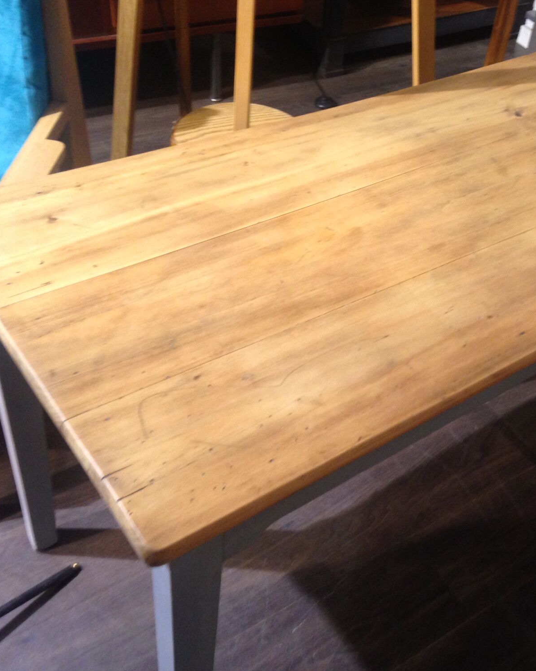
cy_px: 329
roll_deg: -10.3
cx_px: 405
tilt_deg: -43.2
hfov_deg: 33.4
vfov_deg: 42.0
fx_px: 873
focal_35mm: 44
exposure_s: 1/20
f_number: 2.4
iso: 160
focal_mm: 4.12
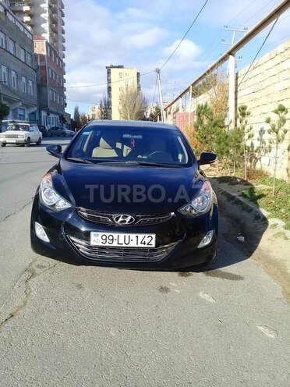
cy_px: 194
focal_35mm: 31
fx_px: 346
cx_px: 145
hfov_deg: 45.4
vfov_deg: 58.4
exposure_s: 1/747
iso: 50
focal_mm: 3.3
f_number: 2.2
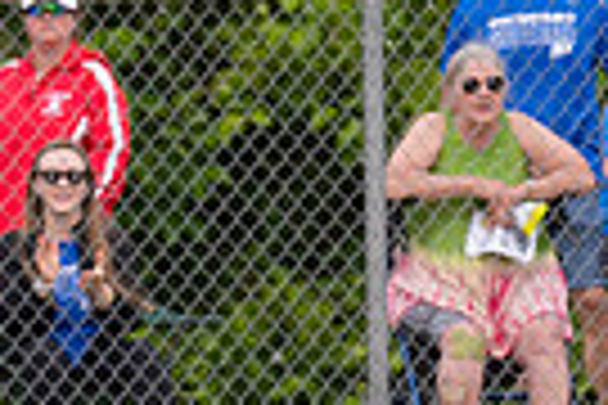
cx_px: -455
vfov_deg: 1.2
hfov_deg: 1.8
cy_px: 418
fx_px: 19032
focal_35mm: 1127
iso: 320
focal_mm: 175
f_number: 5.6
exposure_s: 1/1600
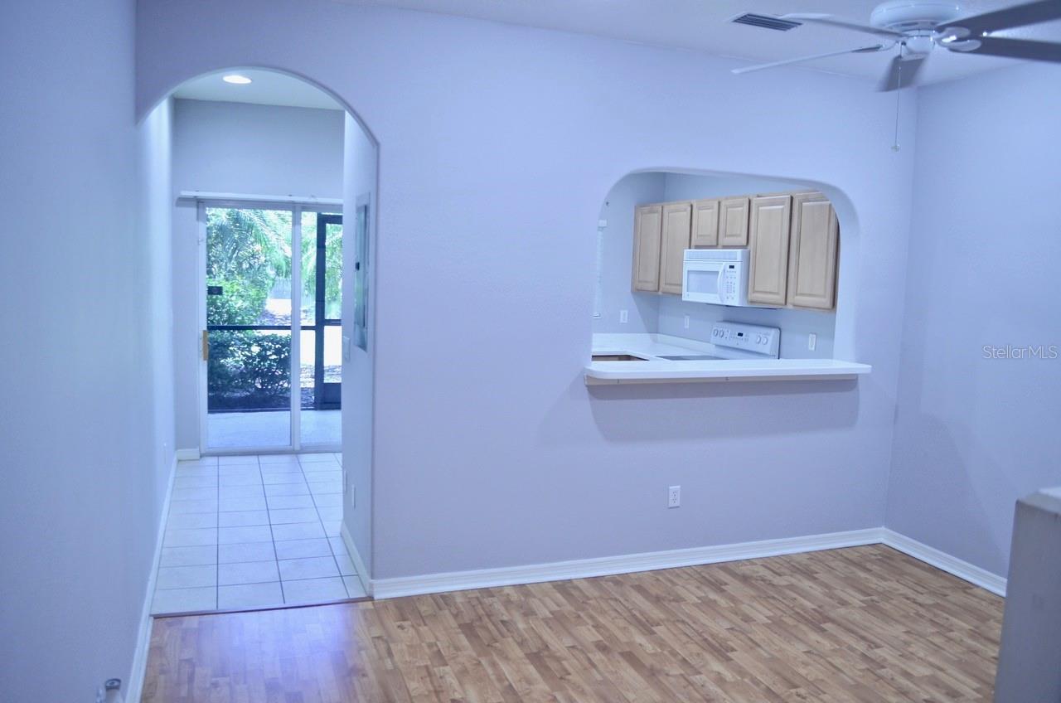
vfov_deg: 47.7
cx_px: 530
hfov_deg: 67.5
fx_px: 794
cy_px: 352
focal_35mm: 27
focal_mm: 18
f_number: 4
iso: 400
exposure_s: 1/60
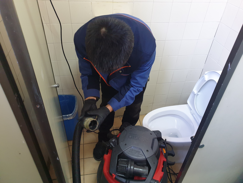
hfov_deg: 67.3
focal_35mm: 26
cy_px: 92
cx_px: 122
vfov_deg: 53.1
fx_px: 183
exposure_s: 1/60
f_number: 1.5
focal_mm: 4.3
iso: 320
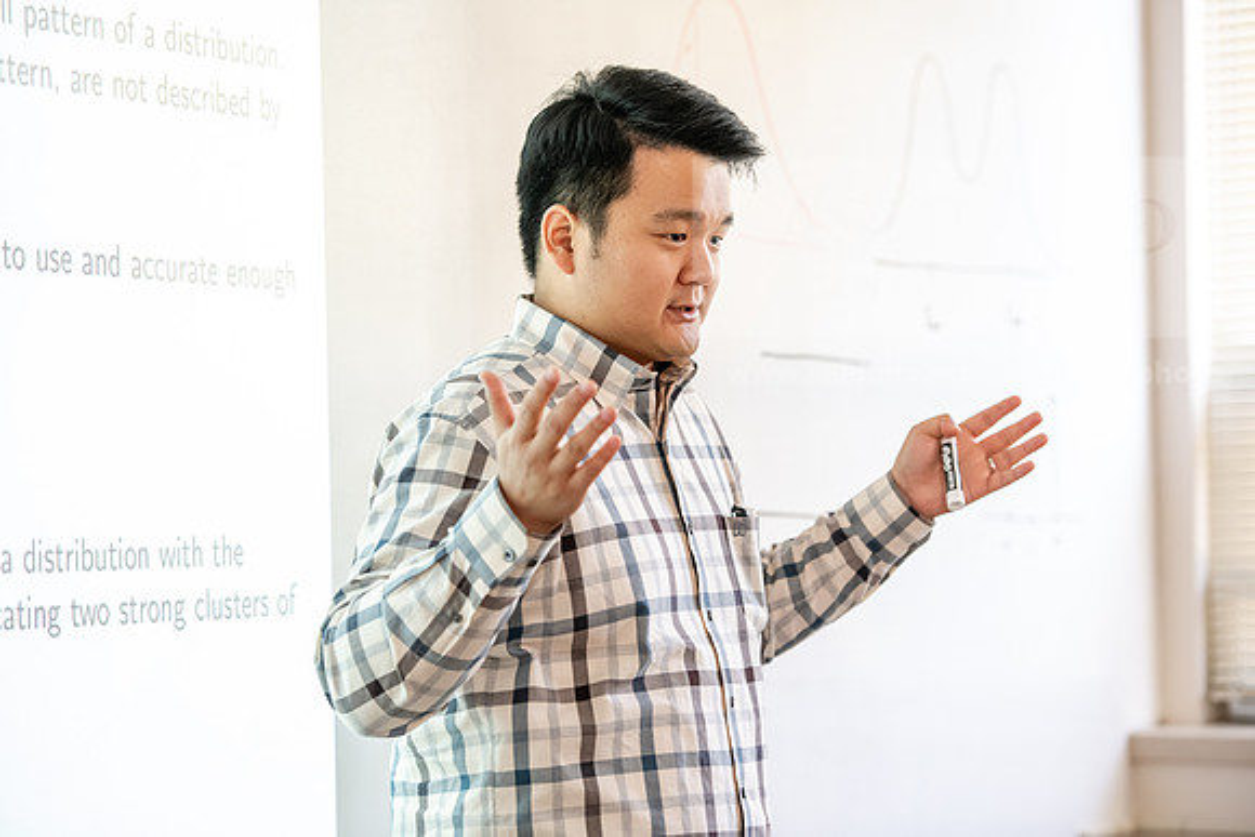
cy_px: 418
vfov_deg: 12.5
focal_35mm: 110
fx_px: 3835
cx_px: 628
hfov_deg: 18.6
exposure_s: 1/200
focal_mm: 110
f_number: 3.2
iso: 2000
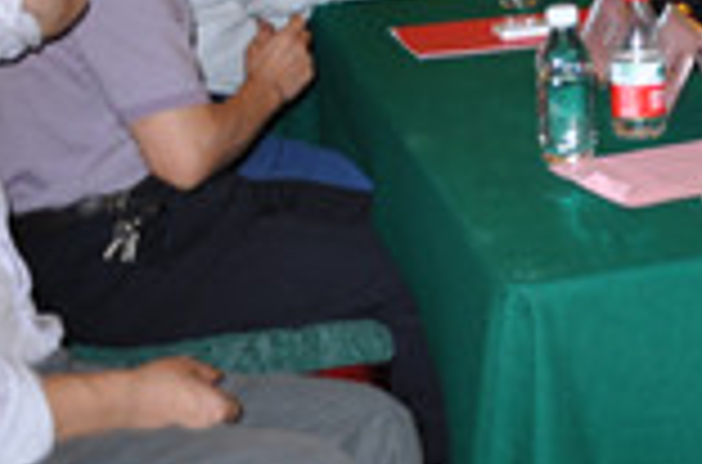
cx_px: 1233
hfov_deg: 17.3
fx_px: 1905
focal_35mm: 98
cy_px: -313
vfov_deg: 12.8
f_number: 3.5
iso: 250
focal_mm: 18
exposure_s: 1/60
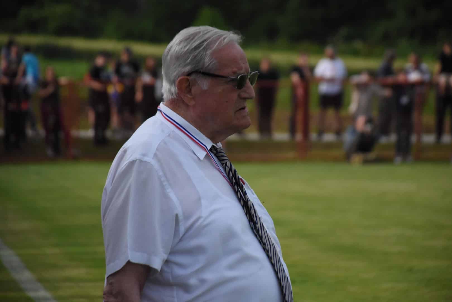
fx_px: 2636
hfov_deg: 9.8
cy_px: 151
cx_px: 226
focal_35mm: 210
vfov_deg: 6.5
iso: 2000
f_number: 5.6
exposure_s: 1/8000
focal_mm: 140
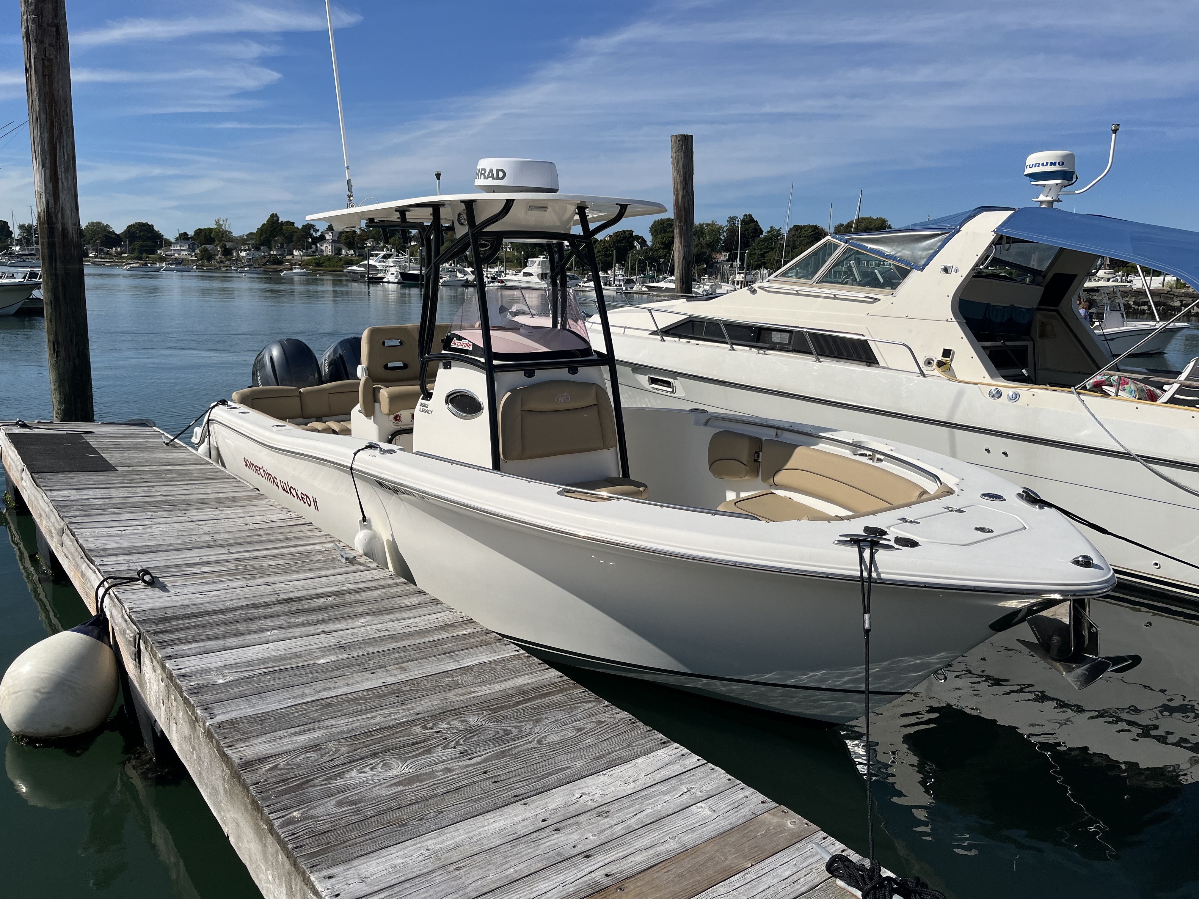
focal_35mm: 26
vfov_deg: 53.1
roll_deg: -1.2
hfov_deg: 67.3
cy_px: 450
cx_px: 600
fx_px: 901
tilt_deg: -11.2
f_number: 1.6
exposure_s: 1/9091
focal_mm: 5.1
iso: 50
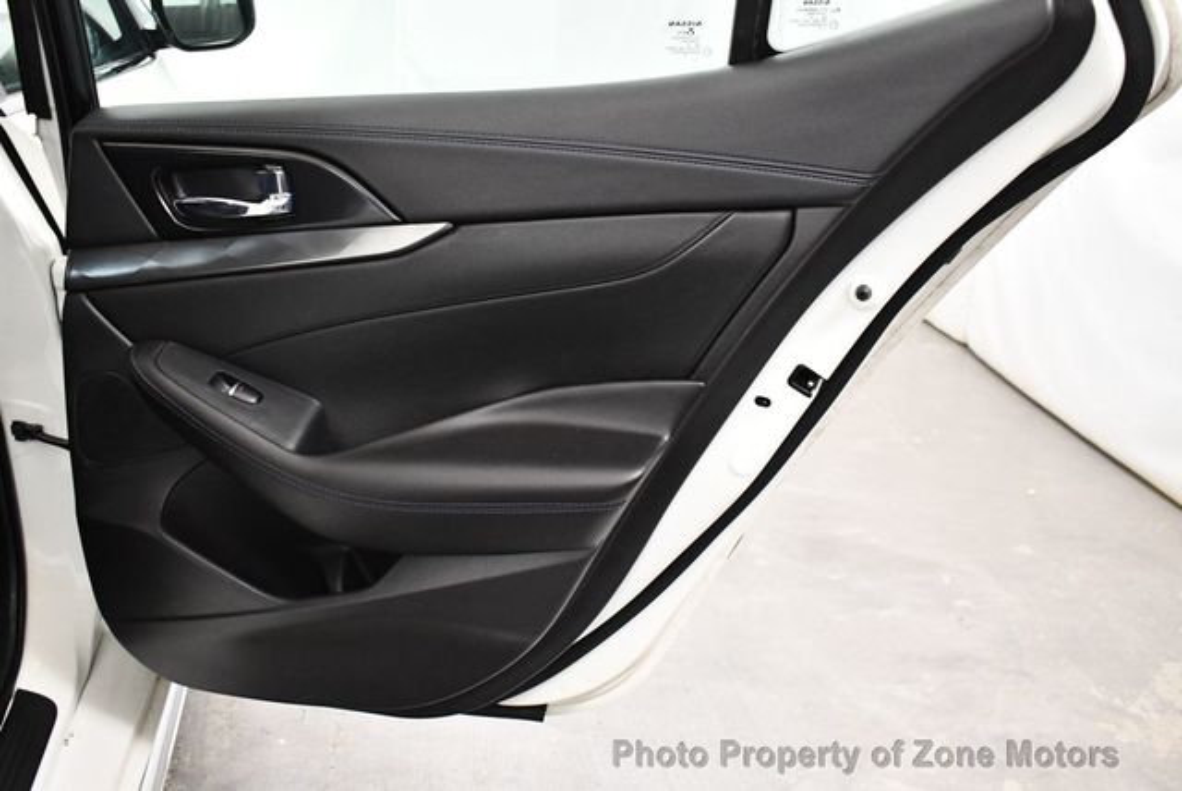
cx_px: 591
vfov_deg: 36.9
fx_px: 1183
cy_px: 396
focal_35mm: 36
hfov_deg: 53.1
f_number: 3.5
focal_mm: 18
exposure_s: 1/100
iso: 3200
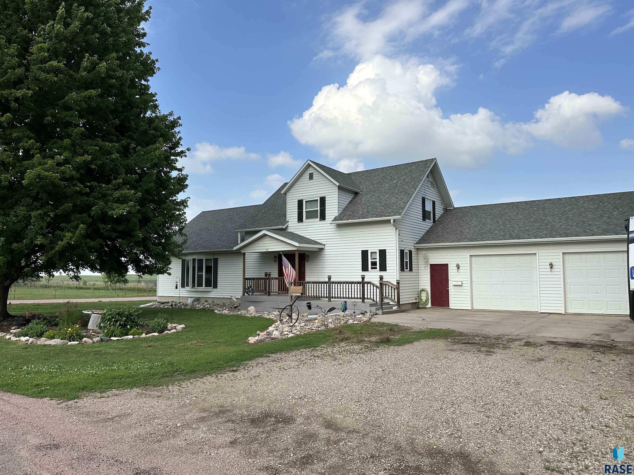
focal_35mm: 24
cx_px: 317
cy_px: 238
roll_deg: -0.2
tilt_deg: +4.3
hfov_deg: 71.6
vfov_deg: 56.8
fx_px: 440
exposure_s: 1/4016
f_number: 1.78
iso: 80
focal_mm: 6.86
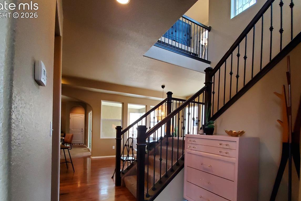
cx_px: 156
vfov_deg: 69.2
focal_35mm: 17
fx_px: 142
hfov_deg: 93.2
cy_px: 127
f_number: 2.2
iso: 500
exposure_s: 1/59
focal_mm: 1.8
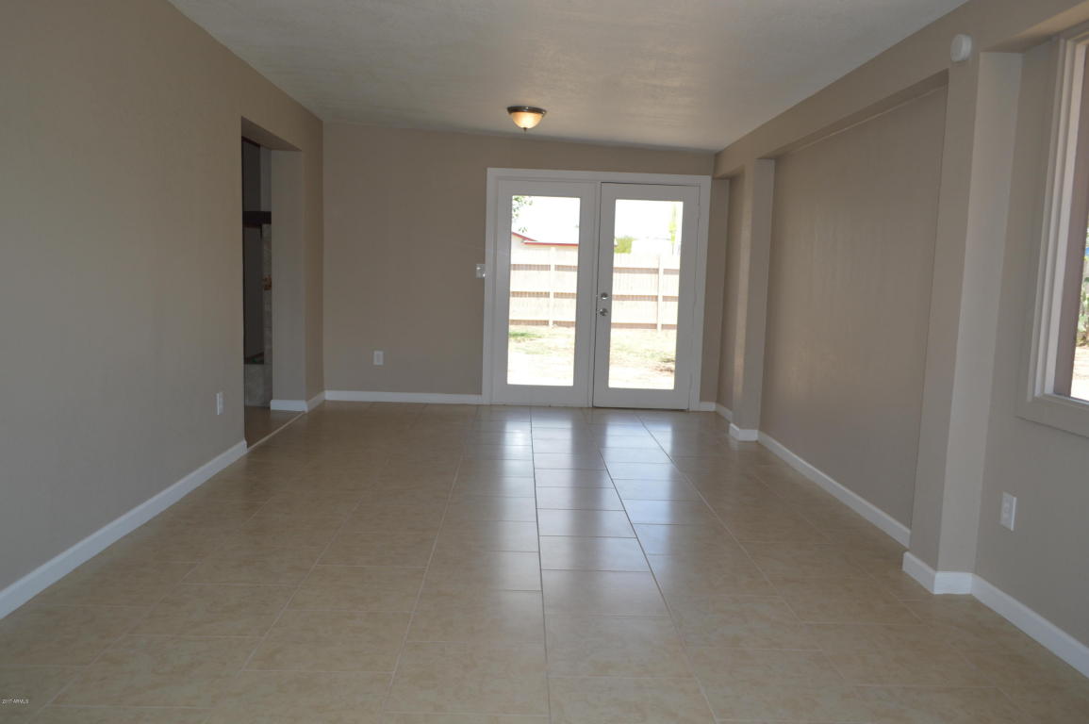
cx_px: 544
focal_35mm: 27
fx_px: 816
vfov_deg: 47.9
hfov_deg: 67.4
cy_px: 362
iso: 100
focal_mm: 18
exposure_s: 1/200
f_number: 3.5
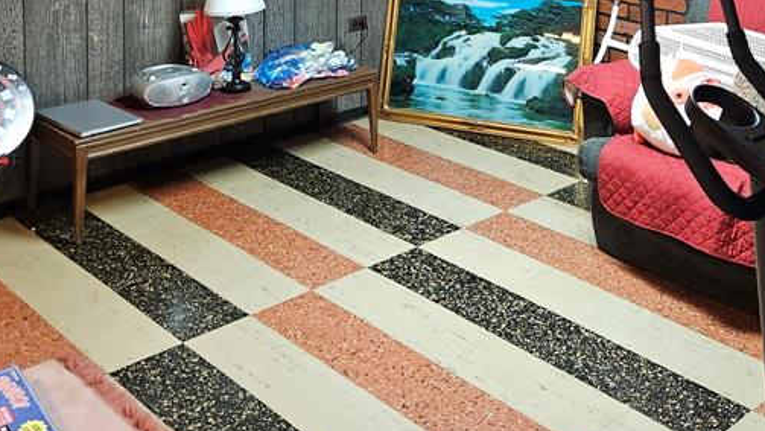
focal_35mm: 51
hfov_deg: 40.0
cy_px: -111
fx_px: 1035
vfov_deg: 21.5
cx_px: 526
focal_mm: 5.4
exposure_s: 1/8
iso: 250
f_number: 1.8
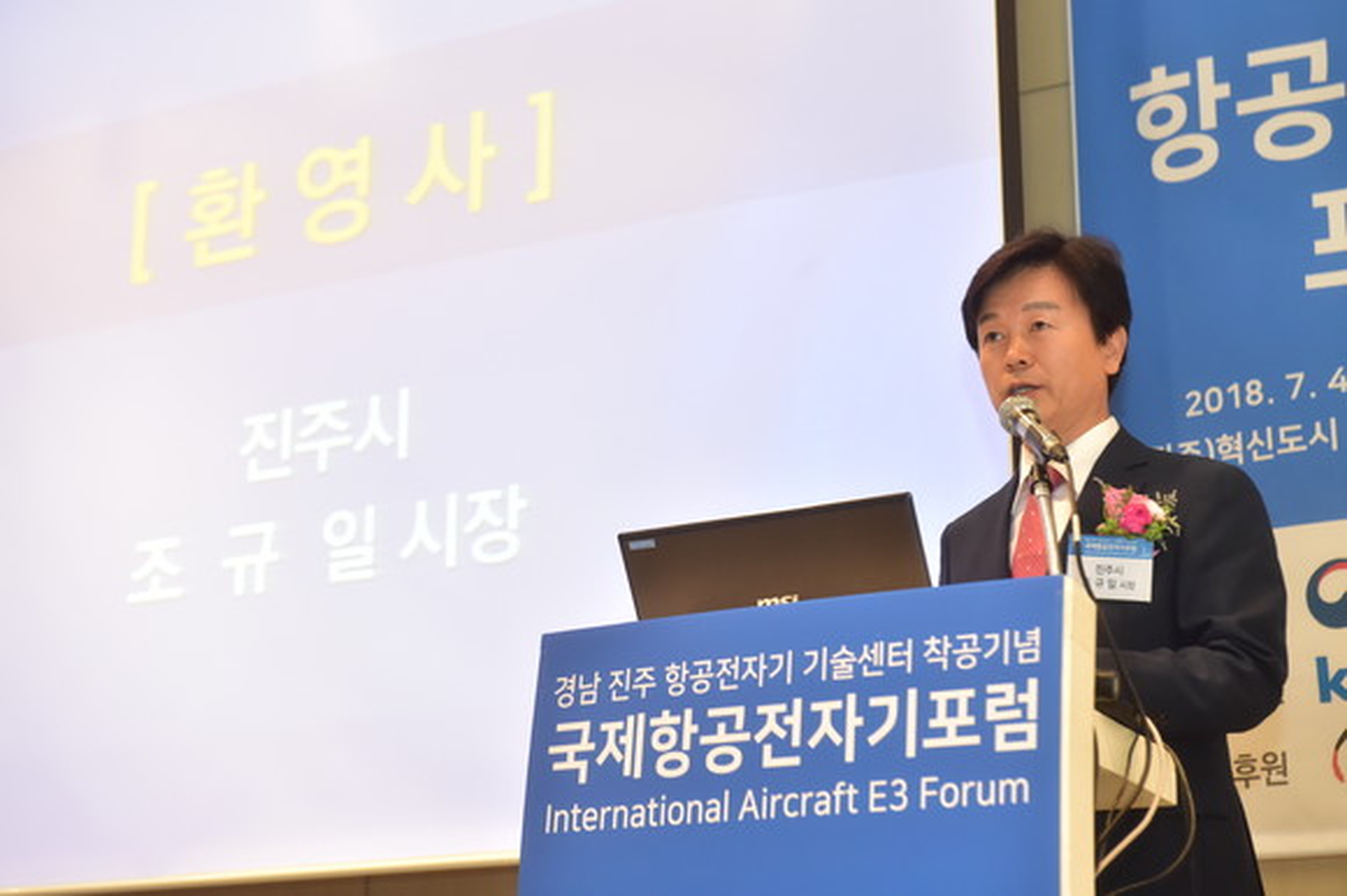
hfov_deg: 28.9
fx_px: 2618
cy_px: 448
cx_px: 674
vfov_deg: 19.4
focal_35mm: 70
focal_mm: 70
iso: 5000
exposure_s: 1/250
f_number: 6.3
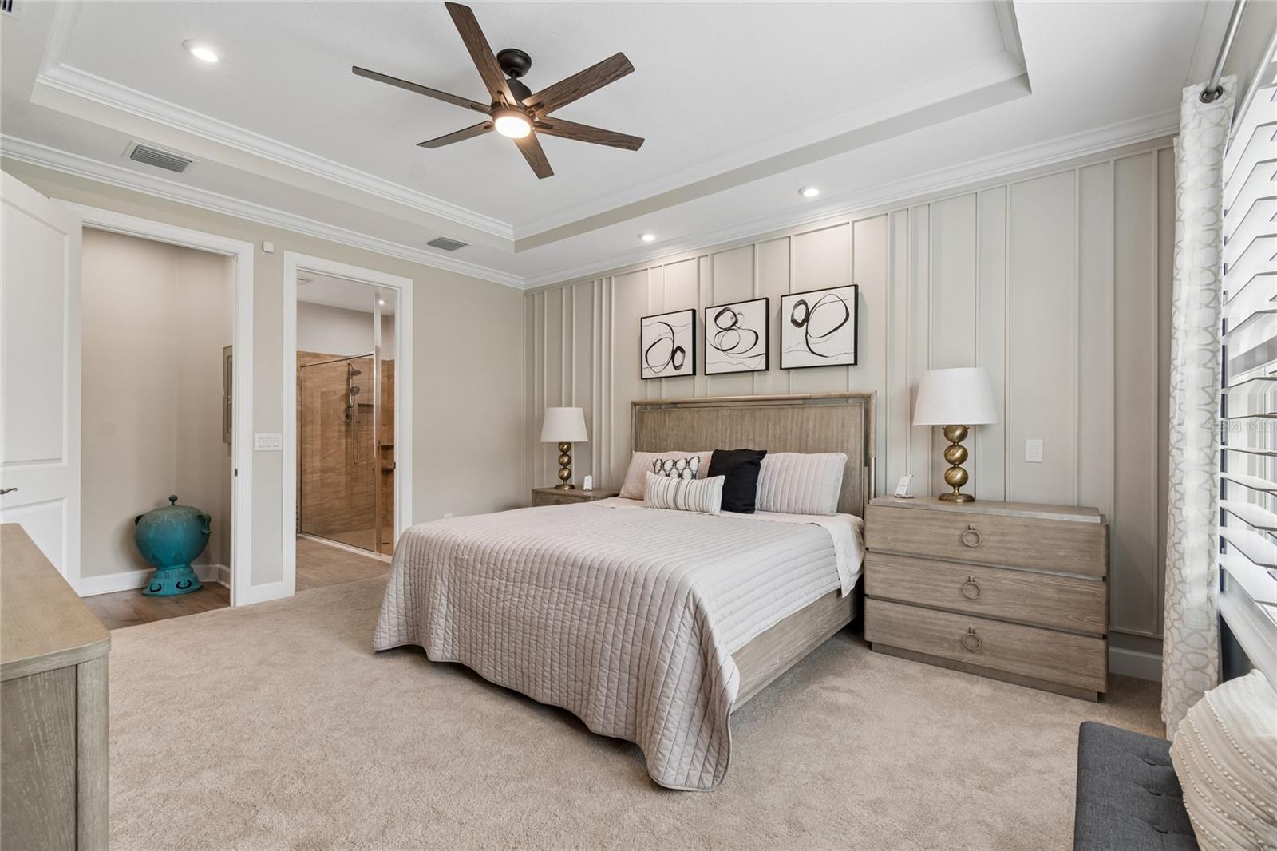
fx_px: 532
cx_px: 638
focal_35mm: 15
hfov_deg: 100.4
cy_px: 426
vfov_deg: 77.3
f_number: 7.1
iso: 100
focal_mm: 10
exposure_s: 1/5
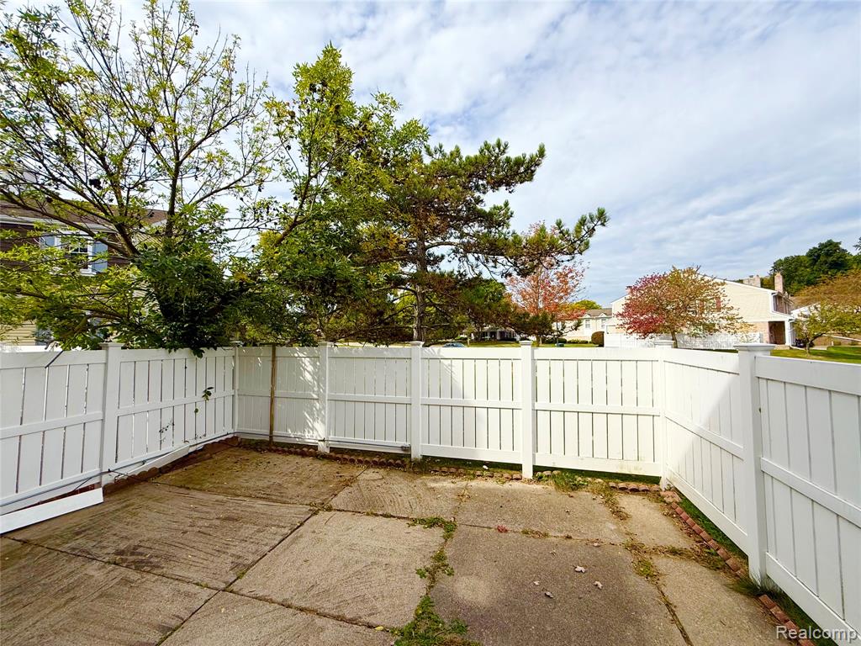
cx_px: 430
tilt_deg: +2.7
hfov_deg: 102.1
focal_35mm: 14
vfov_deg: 85.7
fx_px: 348
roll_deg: +0.5
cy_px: 323
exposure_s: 1/2506
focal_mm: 2.22
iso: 50
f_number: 2.2
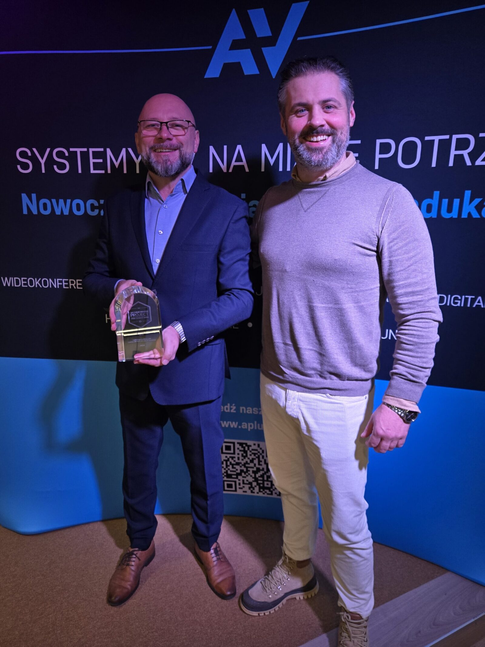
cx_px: 242
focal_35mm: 23
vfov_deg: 73.9
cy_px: 324
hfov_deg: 58.9
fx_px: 430
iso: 250
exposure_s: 1/180
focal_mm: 5.4
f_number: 1.8
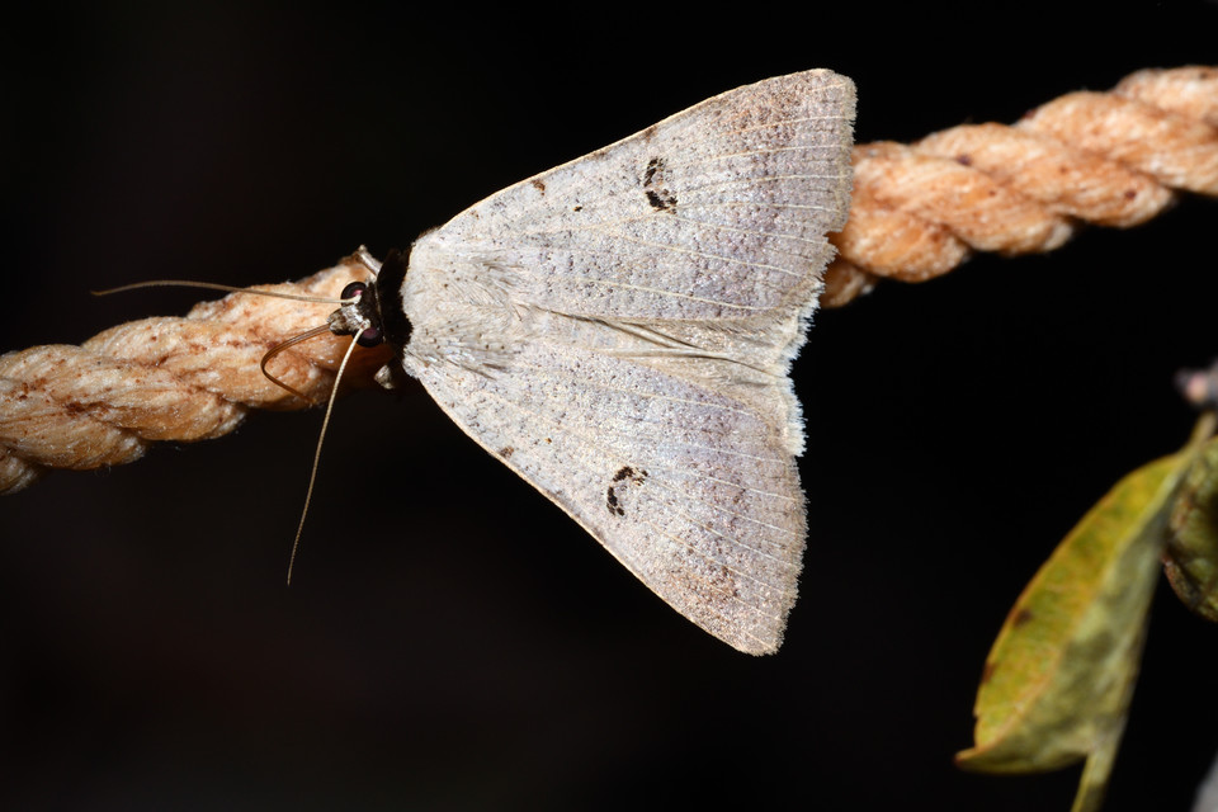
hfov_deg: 9.1
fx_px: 7612
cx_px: 609
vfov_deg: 6.1
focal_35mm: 225
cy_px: 406
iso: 400
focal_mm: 150
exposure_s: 1/250
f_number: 11
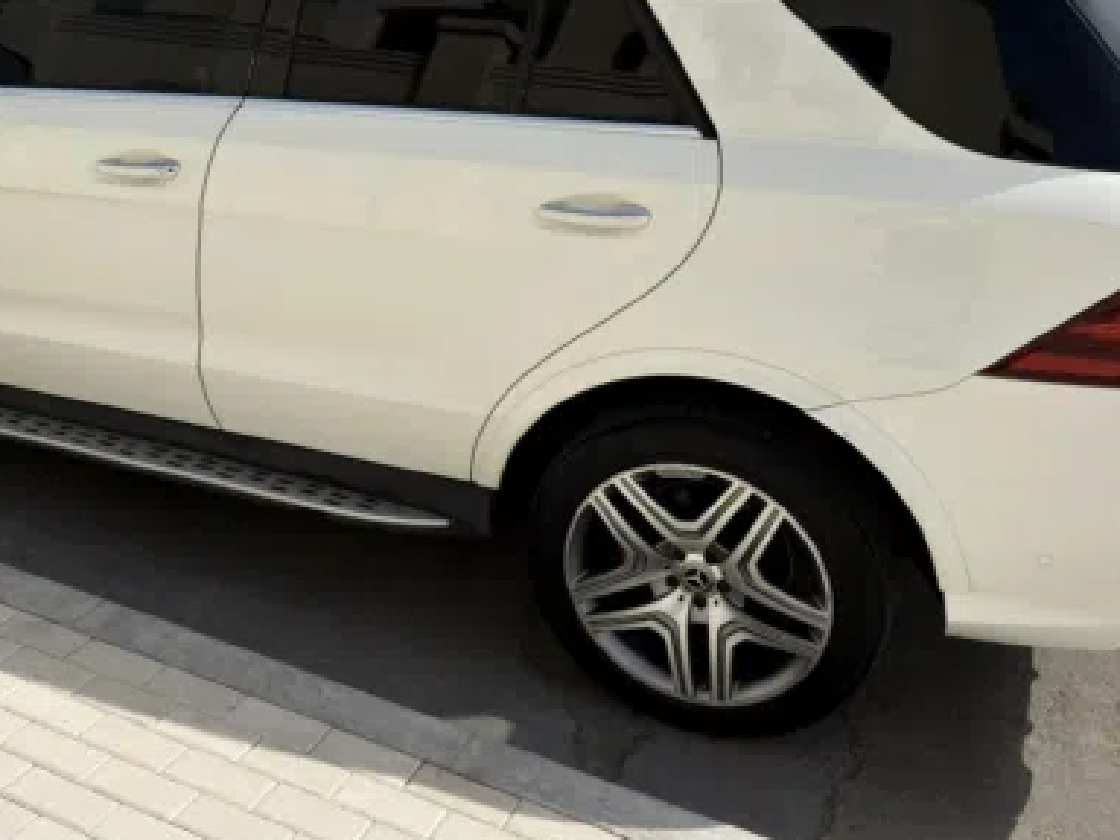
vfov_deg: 35.6
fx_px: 1294
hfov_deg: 46.1
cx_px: 376
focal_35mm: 40
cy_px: 289
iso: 64
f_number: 1.78
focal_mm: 6.76
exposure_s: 1/5464
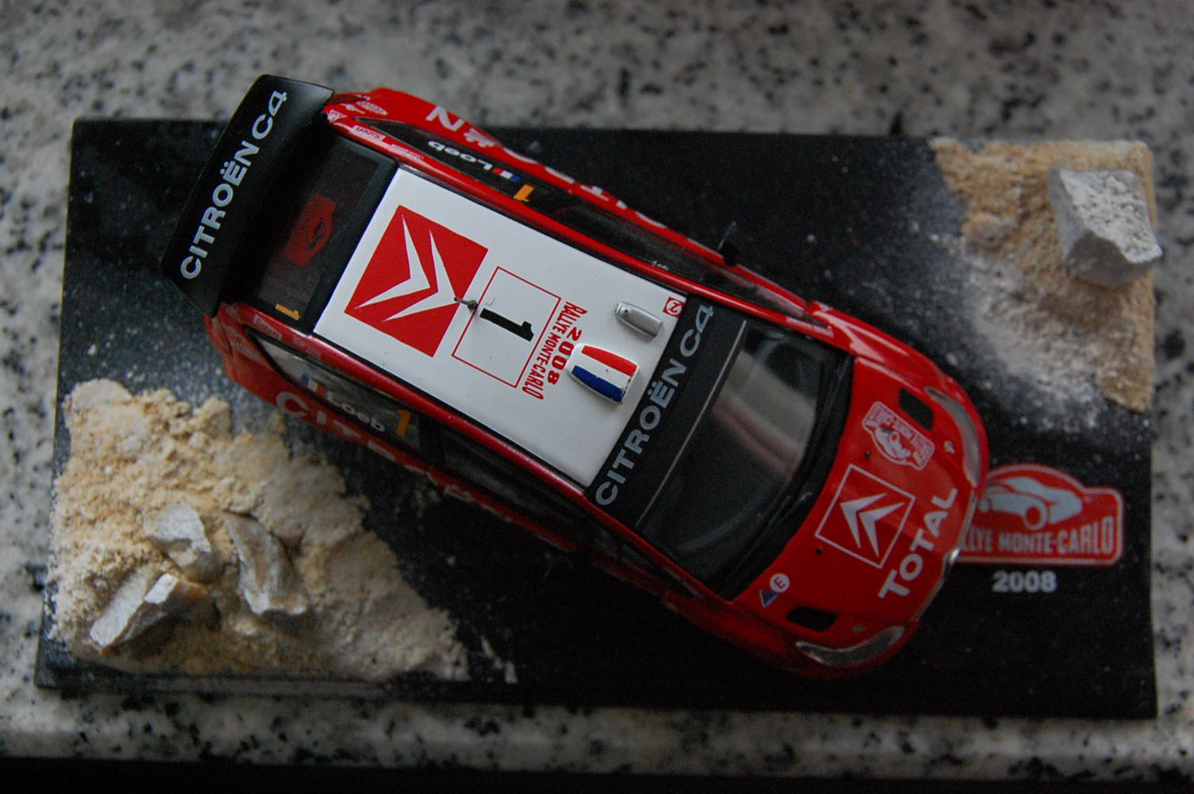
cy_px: 397
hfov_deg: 41.1
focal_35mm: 48
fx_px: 1591
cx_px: 597
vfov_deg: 28.0
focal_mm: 32
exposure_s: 1/60
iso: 1600
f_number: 10
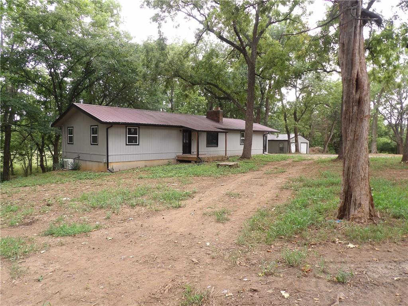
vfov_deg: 56.8
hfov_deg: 71.6
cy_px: 153
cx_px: 204
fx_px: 283
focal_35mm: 24
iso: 100
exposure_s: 1/77
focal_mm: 4.3
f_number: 3.2
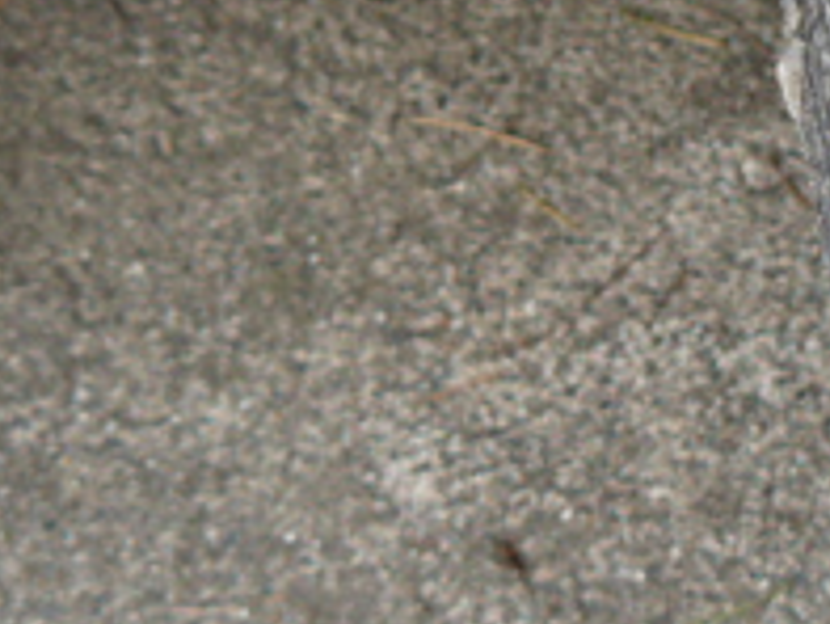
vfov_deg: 12.5
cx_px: 847
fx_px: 2807
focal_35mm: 117
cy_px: -67
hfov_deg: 16.4
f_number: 2.8
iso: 100
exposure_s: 1/30
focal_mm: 6
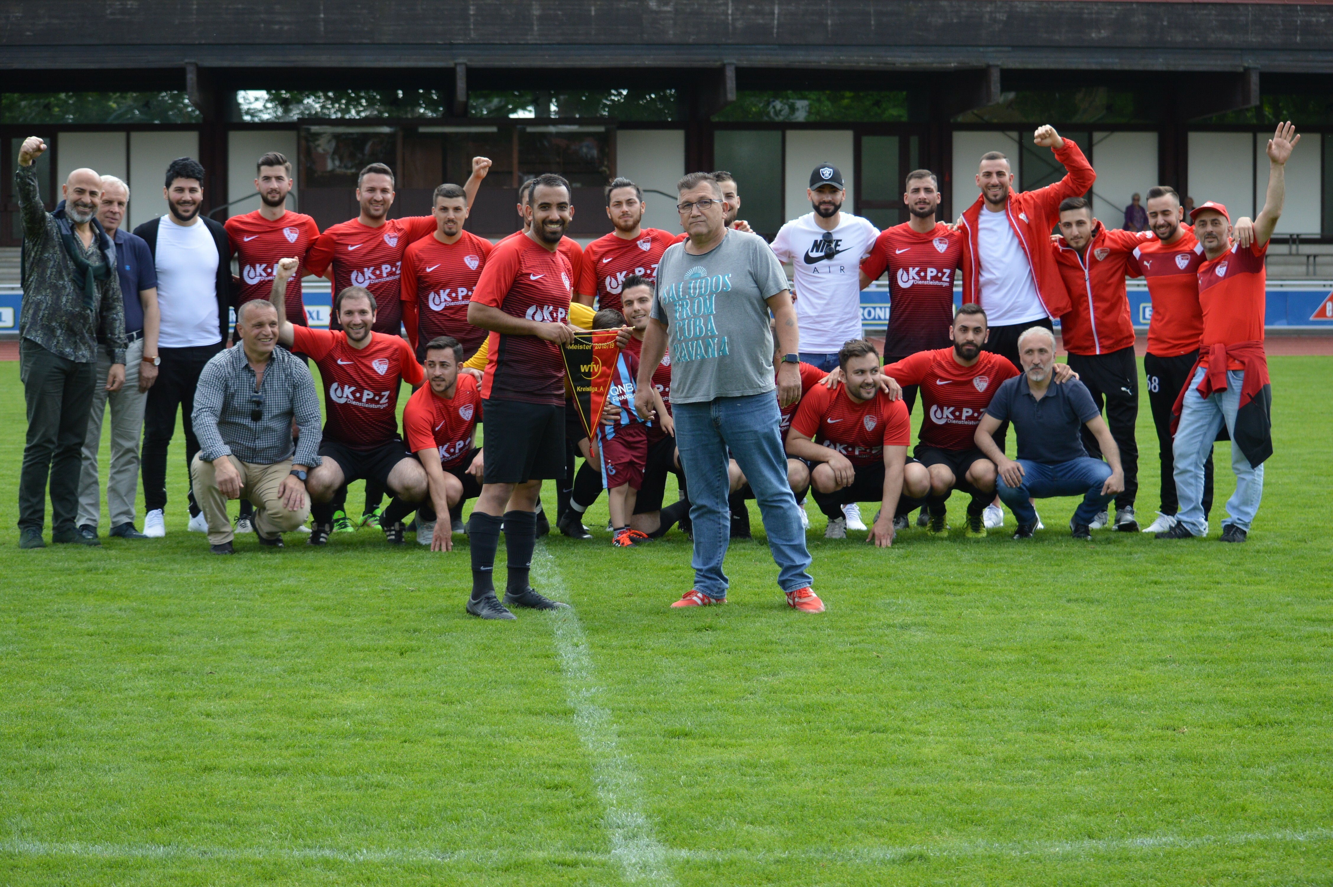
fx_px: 3052
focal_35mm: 82
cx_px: 666
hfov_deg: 24.6
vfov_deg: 16.5
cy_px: 444
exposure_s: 1/1000
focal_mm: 55
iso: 400
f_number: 4.5
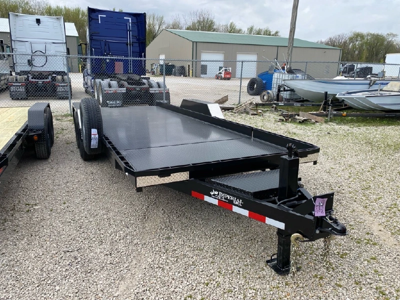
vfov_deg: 53.1
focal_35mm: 26
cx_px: 200
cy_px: 150
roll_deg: -2.0
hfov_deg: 67.3
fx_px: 300
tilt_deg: -14.5
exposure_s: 1/1412
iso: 32
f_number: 1.8
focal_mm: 4.25
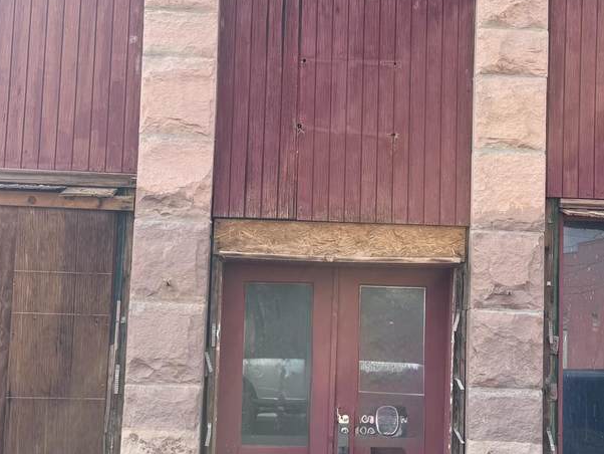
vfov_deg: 28.5
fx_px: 890
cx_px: 338
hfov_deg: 37.4
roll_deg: -2.1
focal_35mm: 51
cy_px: 262
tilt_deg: +7.4
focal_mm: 6.76
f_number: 1.78
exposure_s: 1/1238
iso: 80
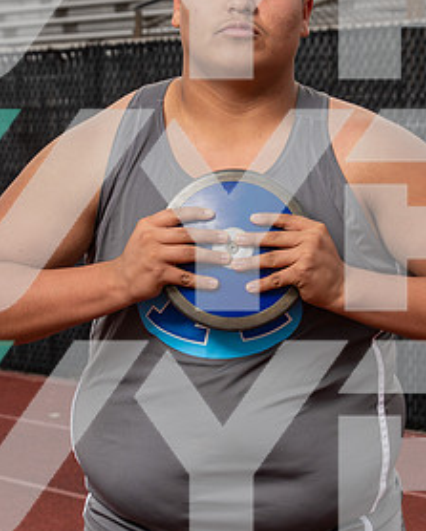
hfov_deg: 11.3
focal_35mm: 137
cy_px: 211
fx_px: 2156
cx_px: 308
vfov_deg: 14.0
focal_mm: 70
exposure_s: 1/200
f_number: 8
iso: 100
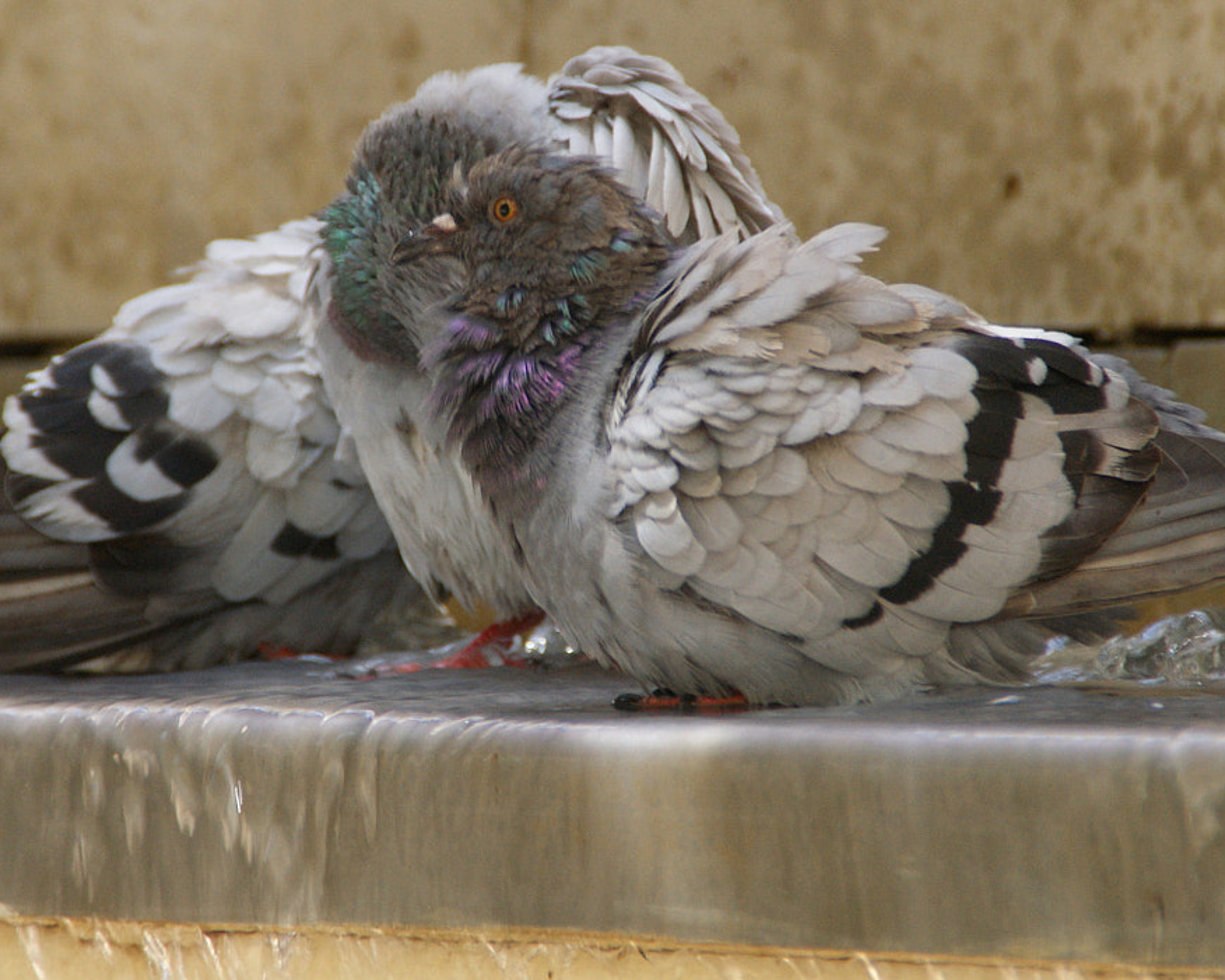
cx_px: 471
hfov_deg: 3.8
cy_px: 353
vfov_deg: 3.0
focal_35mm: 514
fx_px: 18637
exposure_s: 1/125
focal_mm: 200
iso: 400
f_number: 6.3
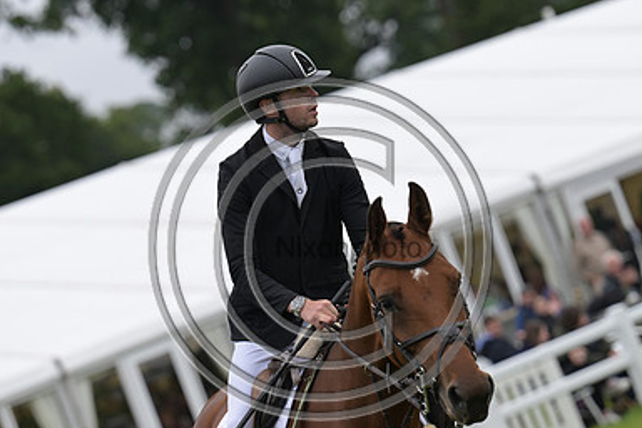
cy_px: 225
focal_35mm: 249
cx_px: 301
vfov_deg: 5.5
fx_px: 4440
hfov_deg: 8.3
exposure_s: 1/1250
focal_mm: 165
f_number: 4
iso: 560
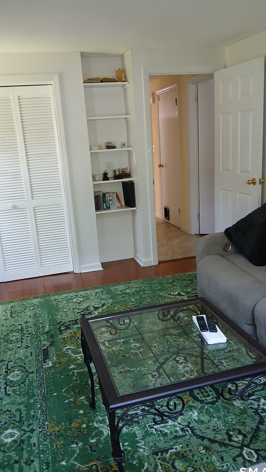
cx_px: 131
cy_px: 240
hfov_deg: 40.2
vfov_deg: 66.1
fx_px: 364
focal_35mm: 29
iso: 200
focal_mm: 3.98
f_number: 1.8
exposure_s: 1/40
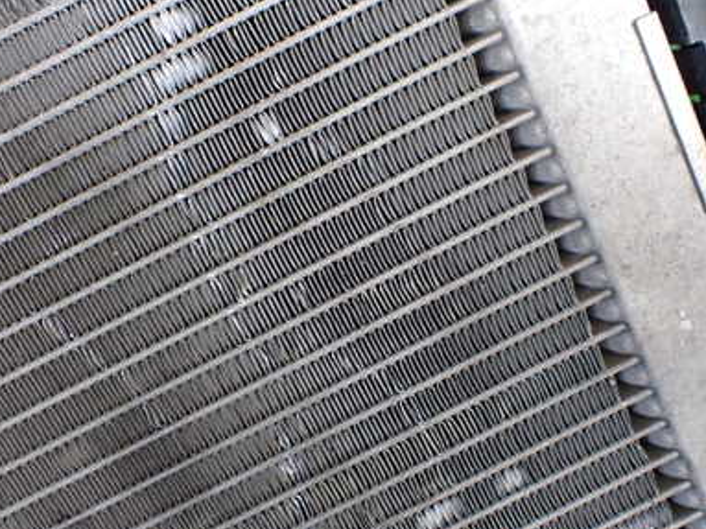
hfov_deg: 40.4
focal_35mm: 47
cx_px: 347
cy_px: 293
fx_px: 958
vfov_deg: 30.8
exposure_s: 1/125
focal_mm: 5.4
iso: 500
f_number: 2.3
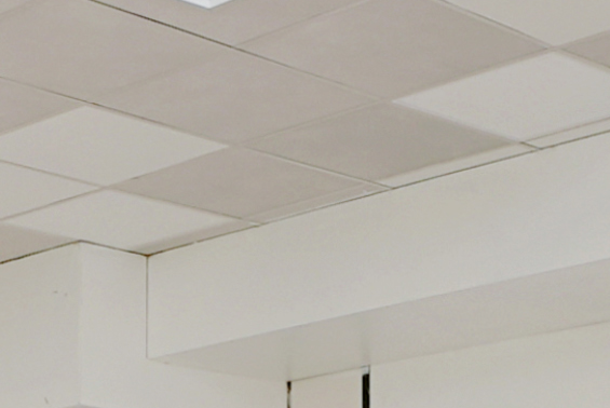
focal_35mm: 120
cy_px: 804
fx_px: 2035
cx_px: 155
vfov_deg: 10.5
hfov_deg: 17.0
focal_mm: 16
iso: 200
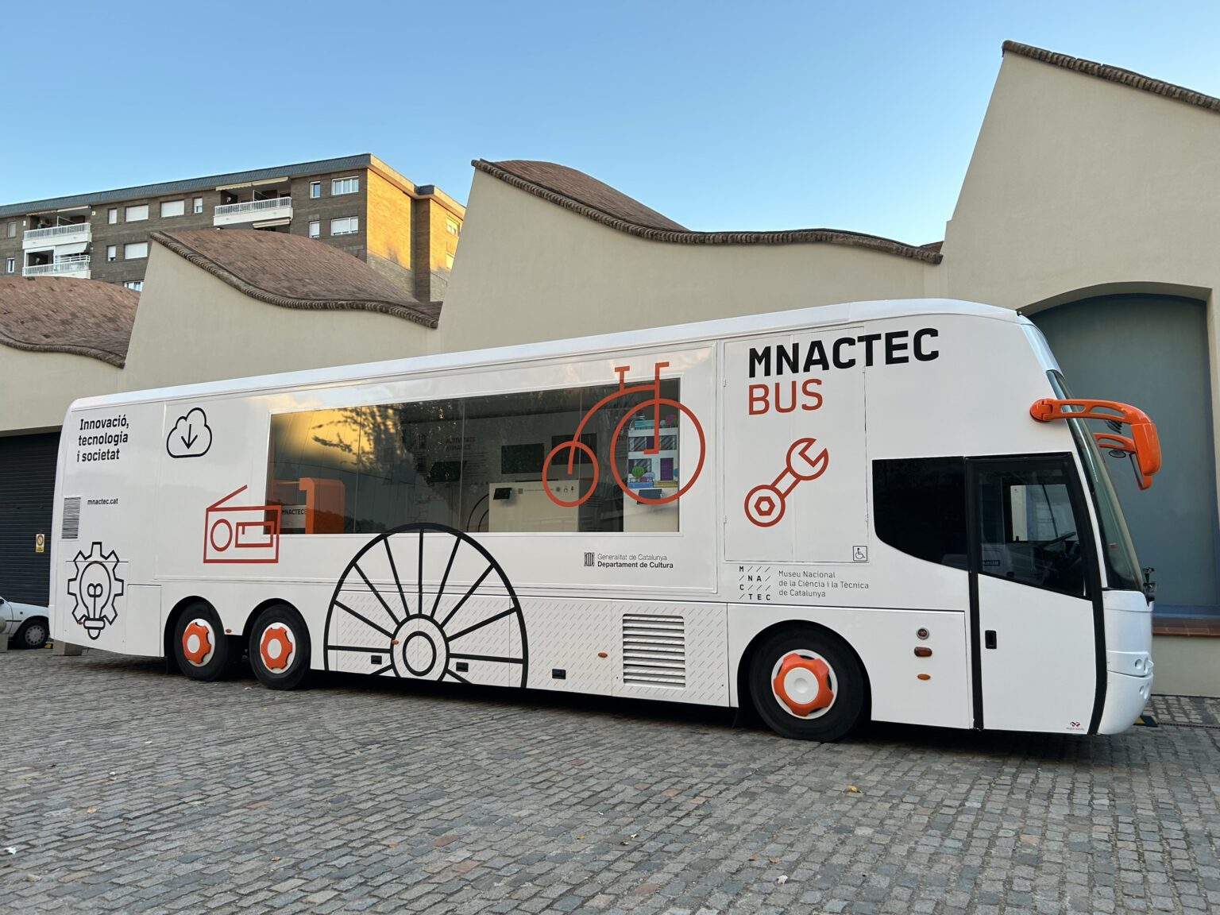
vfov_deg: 53.1
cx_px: 610
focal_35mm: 26
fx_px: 916
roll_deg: +0.8
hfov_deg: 67.3
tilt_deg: +4.4
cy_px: 458
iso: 40
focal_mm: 5.7
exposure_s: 1/207
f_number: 1.5
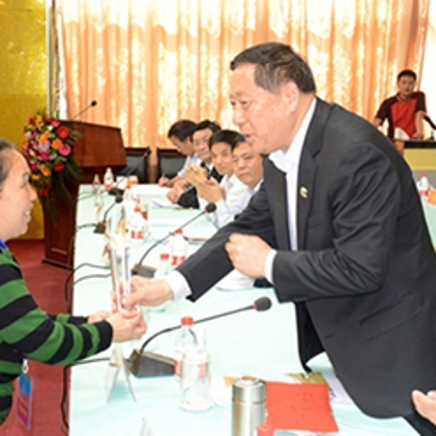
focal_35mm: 72
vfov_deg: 24.0
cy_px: 236
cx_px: 193
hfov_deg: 24.0
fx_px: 1026
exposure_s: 1/60
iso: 1400
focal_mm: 35
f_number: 8
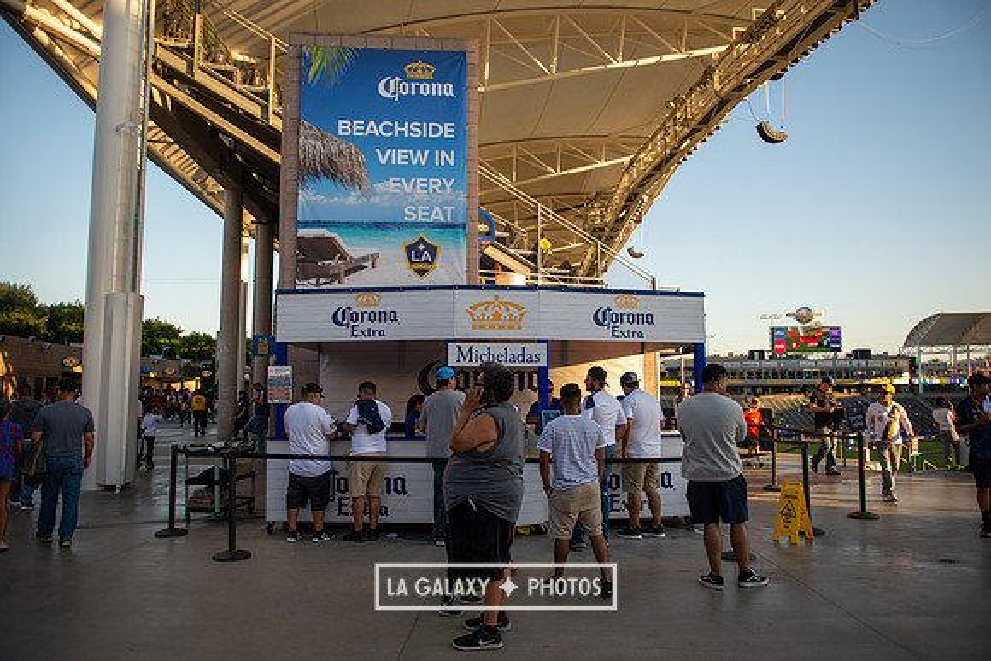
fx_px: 680
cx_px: 496
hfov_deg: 72.1
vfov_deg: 51.8
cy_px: 330
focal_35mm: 25
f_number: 2.8
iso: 125
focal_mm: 24
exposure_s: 1/800
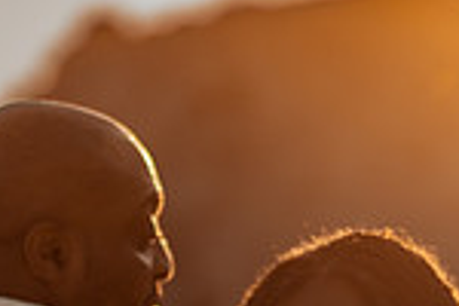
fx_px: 2856
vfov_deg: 6.1
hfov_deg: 9.2
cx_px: 162
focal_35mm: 224
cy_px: 461
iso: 100
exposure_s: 1/5000
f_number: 1.4
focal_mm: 58
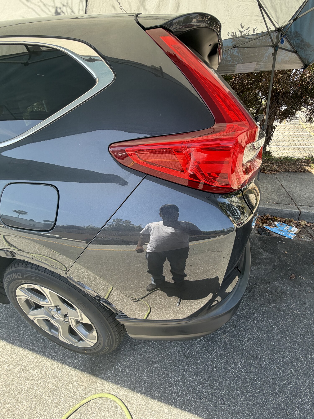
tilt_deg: -29.8
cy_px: 210
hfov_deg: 85.7
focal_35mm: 14
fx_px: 169
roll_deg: +6.1
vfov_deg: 102.1
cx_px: 157
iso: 40
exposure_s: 1/159
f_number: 2.2
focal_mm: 2.22
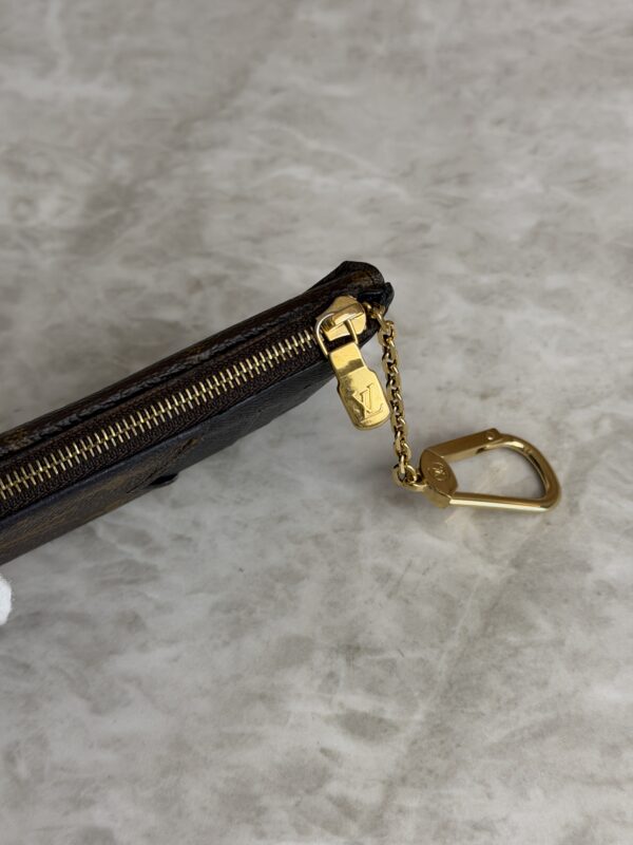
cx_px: 316
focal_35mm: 48
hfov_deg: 30.3
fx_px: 1170
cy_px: 422
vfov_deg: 39.7
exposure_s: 1/184
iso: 64
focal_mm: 6.76
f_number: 1.78
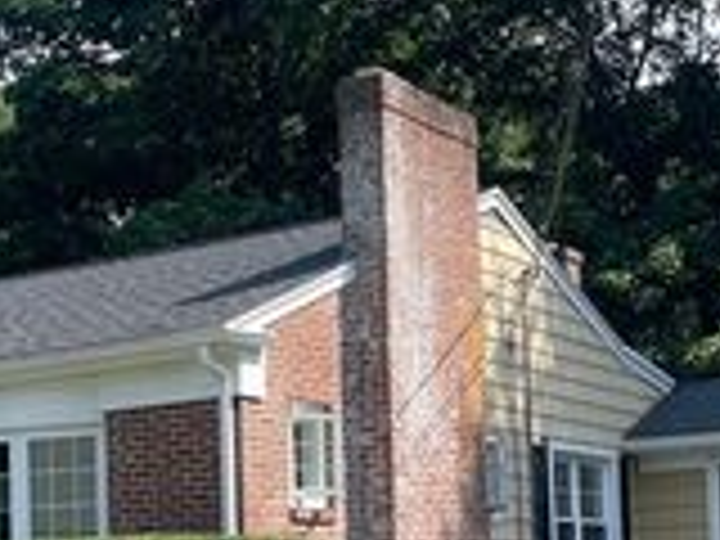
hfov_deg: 24.1
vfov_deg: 18.0
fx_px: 1685
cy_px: 452
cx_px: 324
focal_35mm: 81
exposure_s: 1/2433
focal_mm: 5.1
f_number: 1.6
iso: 50
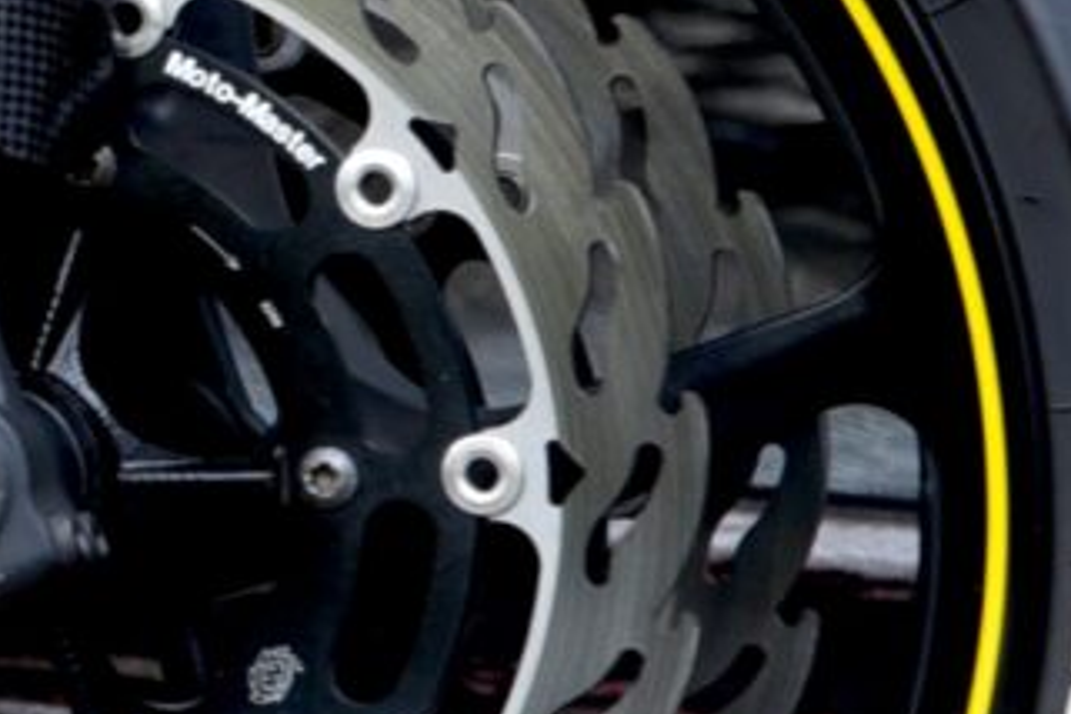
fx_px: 16629
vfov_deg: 2.4
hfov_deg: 3.6
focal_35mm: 559
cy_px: -872
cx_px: -2366
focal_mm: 70
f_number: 4
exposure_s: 1/60
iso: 200
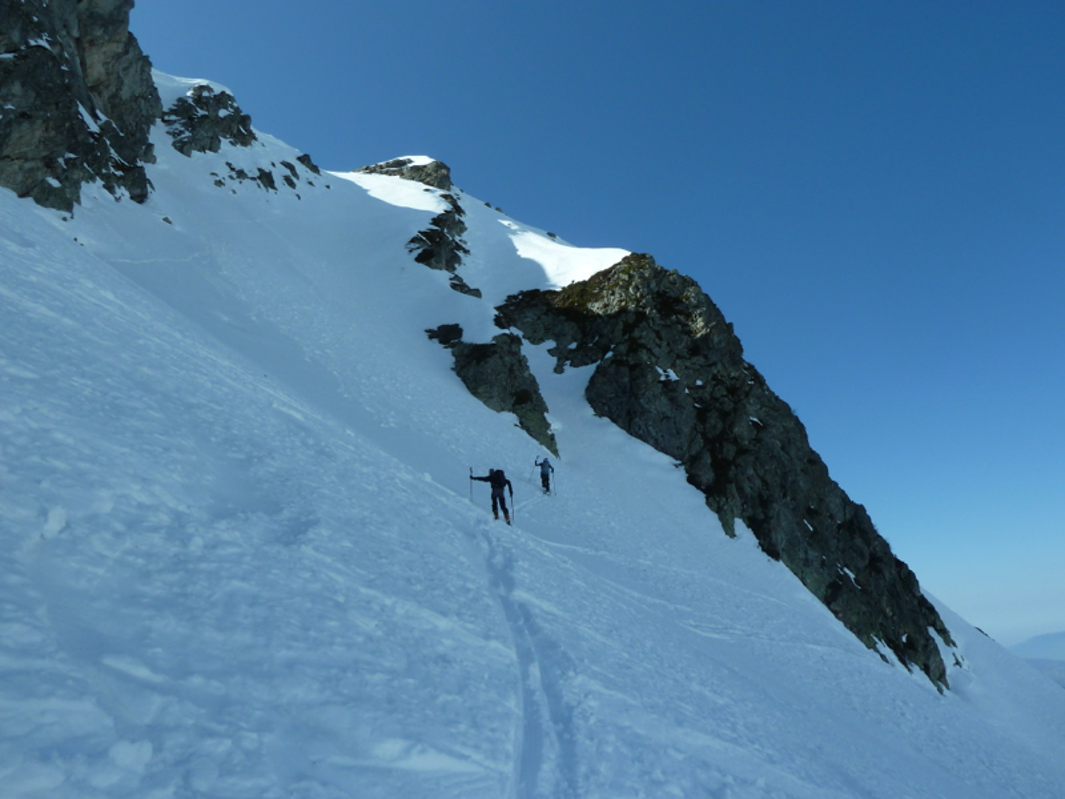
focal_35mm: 25
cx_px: 532
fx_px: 769
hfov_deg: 69.4
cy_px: 400
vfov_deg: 54.9
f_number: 5
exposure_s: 1/400
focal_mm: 4.1
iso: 80
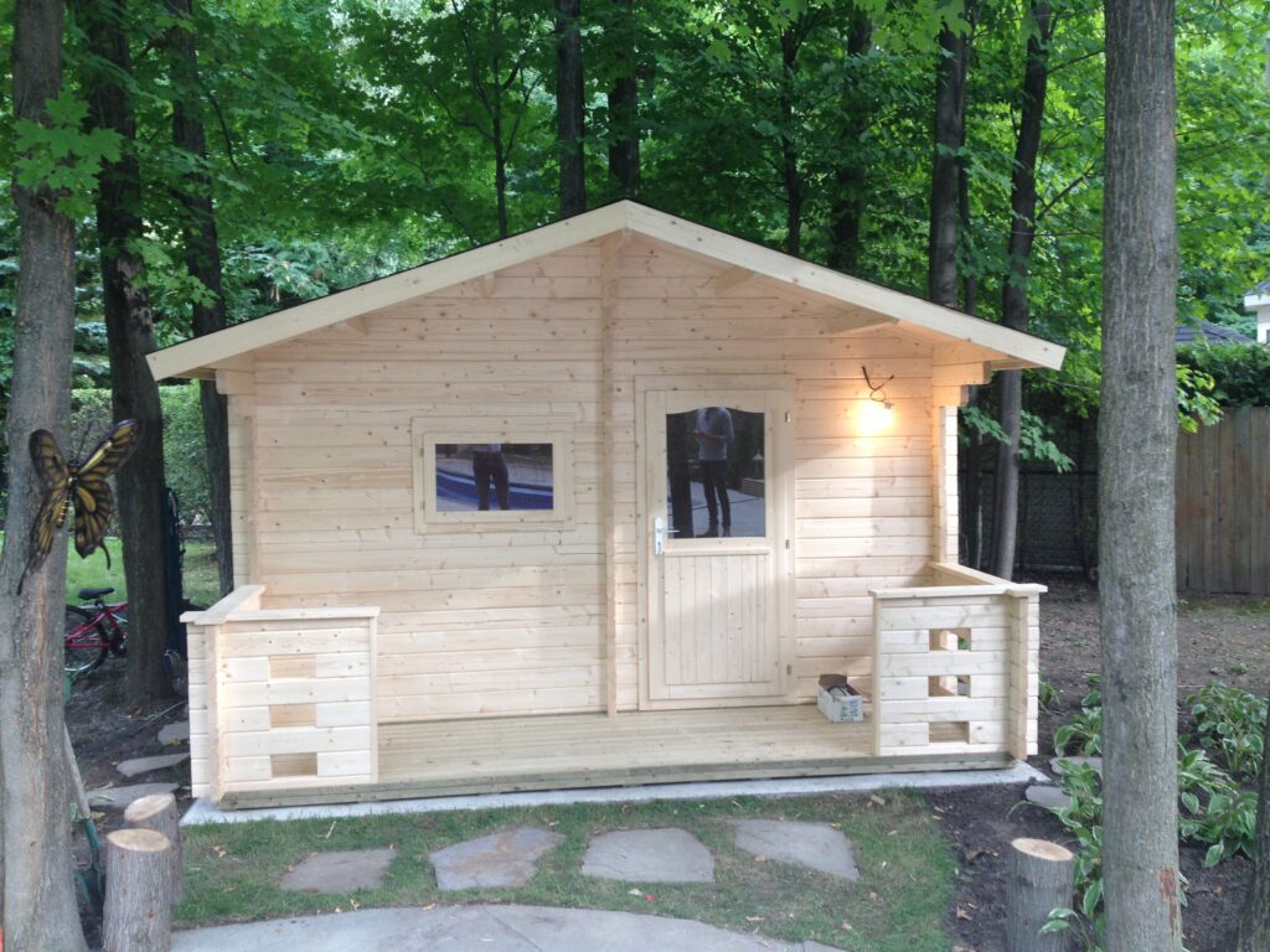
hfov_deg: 52.6
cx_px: 635
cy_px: 476
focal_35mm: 35
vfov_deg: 40.7
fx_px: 1284
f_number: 2.4
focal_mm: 4.28
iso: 64
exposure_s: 1/60
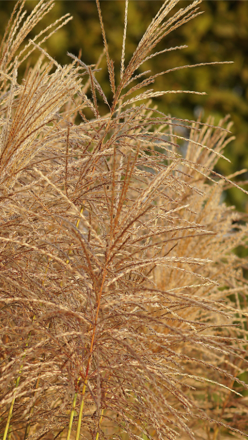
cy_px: 221
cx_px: -66
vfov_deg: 9.1
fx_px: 2770
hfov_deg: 5.1
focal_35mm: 237
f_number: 5
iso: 100
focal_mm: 100
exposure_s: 1/200
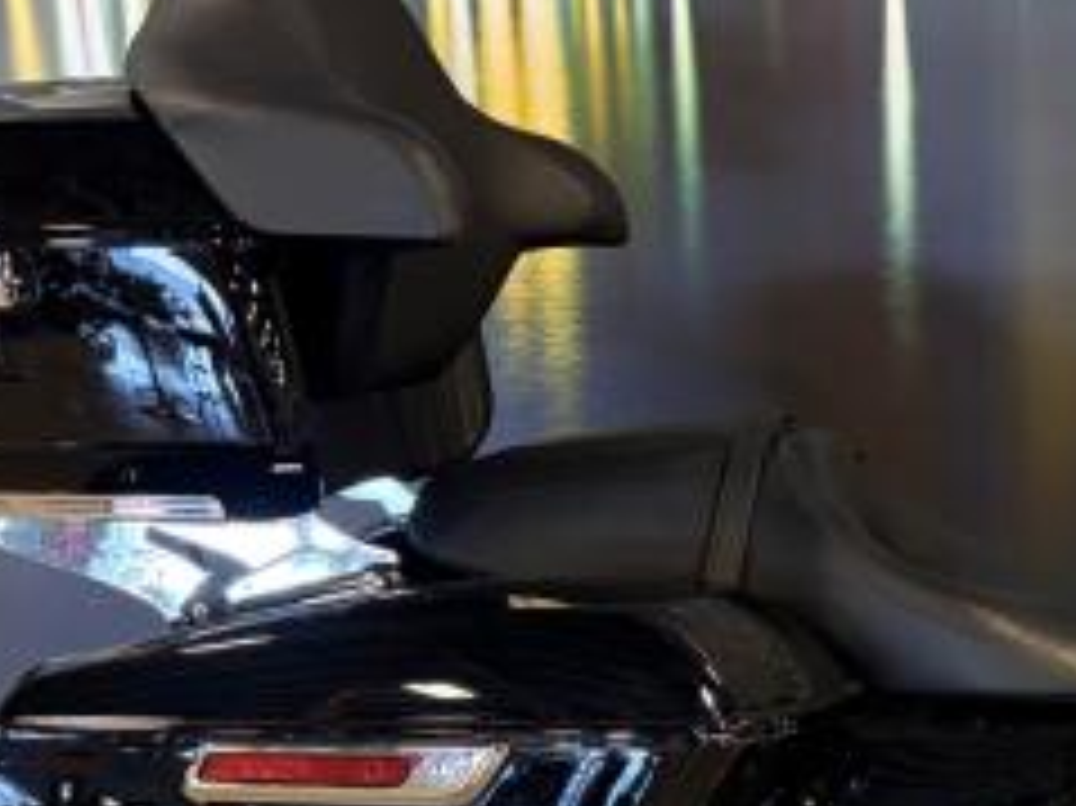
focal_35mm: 87
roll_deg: -1.3
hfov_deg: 21.1
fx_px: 2703
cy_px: 698
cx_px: 1265
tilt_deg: -19.3
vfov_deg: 16.8
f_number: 1.6
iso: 320
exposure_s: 1/60
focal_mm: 5.96
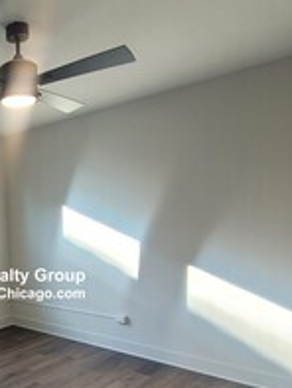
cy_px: 286
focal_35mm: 33
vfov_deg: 53.1
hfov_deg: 37.8
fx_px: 371
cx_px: -7
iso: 64
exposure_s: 1/60
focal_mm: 1.74
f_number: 2.2
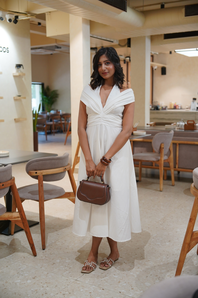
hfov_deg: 30.5
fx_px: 363
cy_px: 149
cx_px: 99
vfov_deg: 44.5
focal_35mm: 44
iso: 1250
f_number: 2.8
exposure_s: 1/160
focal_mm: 44
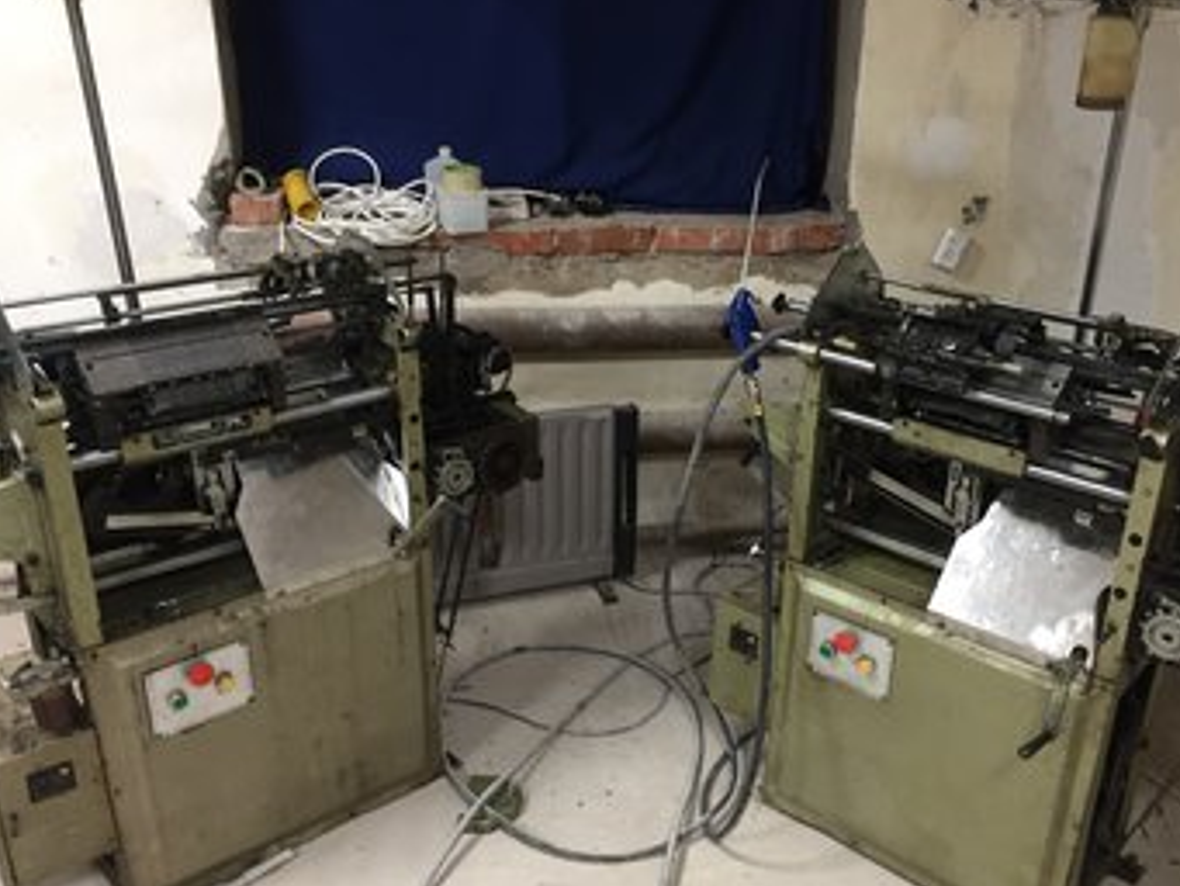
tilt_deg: -24.0
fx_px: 1159
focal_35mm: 34
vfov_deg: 41.7
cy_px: 498
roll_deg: -2.7
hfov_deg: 53.7
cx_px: 682
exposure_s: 1/33
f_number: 2.2
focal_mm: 4.15
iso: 125
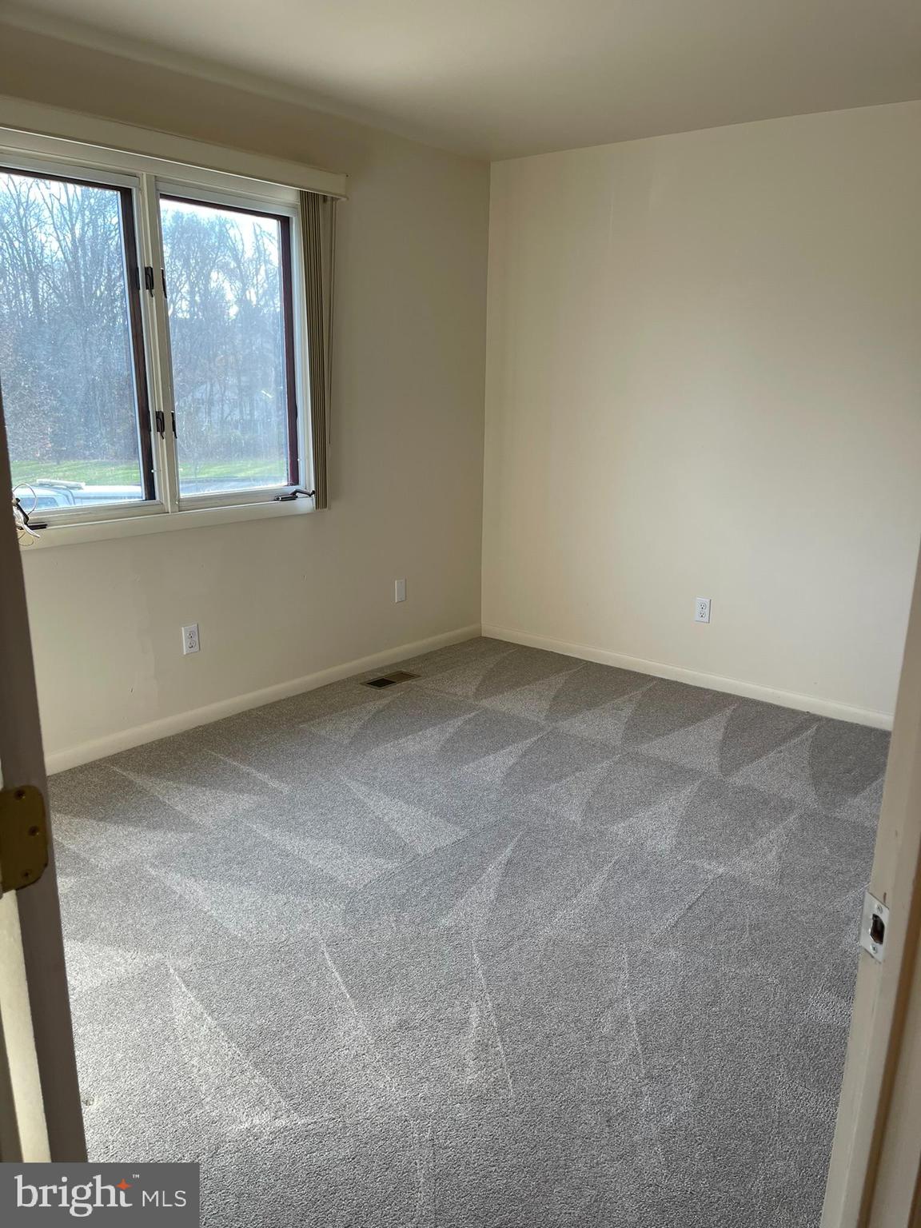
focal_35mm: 25
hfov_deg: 54.9
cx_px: 460
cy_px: 614
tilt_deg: -16.0
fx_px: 887
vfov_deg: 69.4
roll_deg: -0.6
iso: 40
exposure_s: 1/120
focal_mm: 5.1
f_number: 1.6
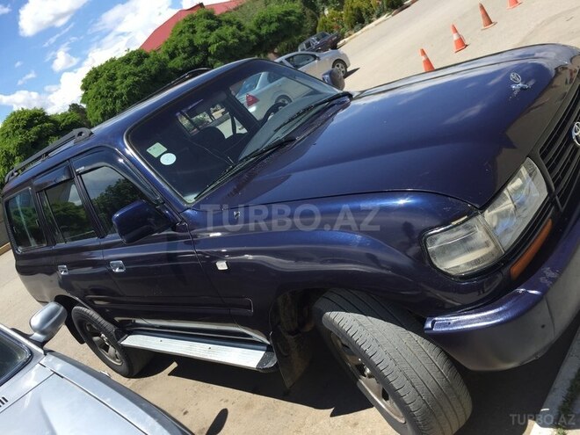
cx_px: 290
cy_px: 218
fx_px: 486
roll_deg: +27.6
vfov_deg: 48.2
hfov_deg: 61.7
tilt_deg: -19.4
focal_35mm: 29
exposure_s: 1/1364
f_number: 2.2
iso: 32
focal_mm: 4.15
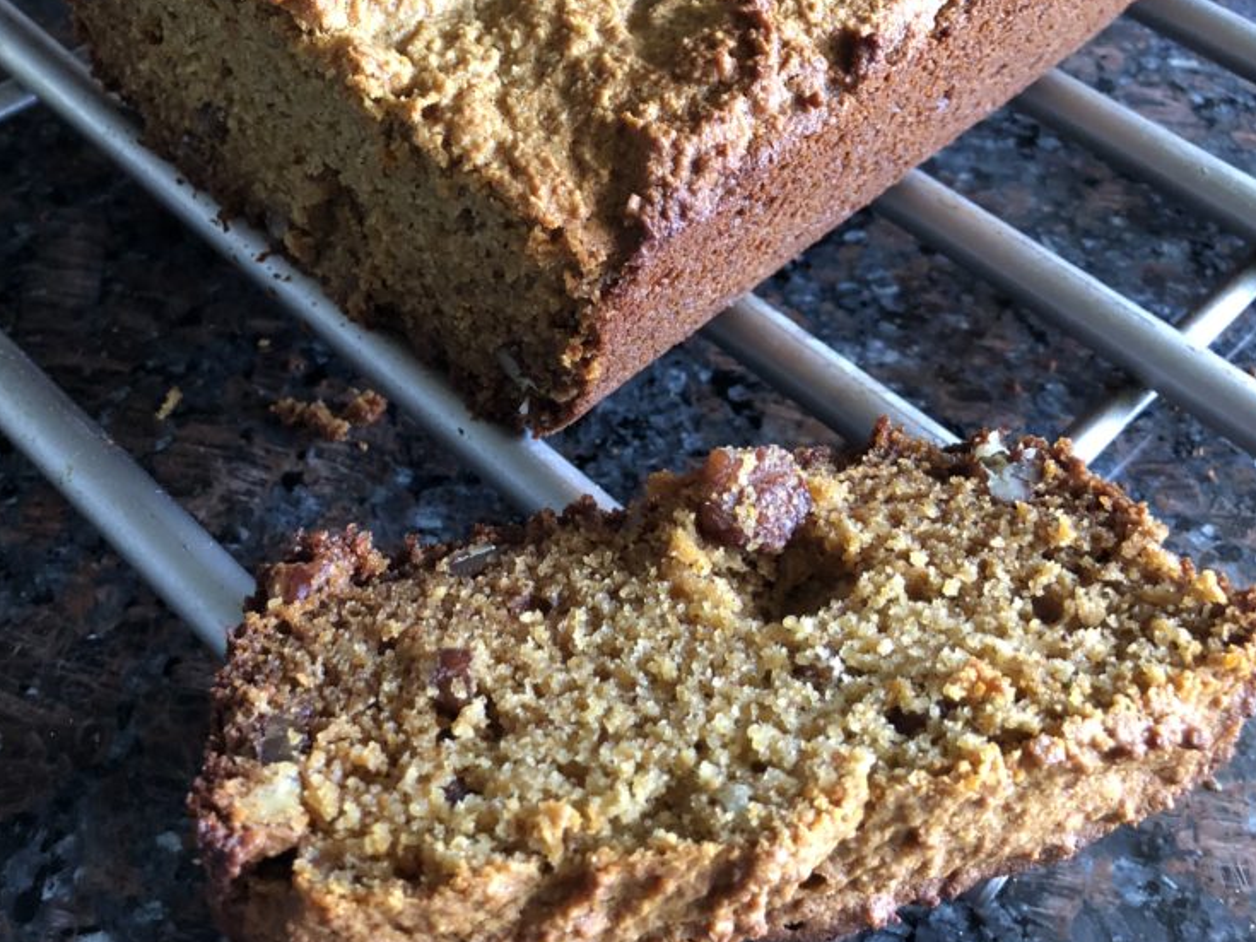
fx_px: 1415
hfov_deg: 47.6
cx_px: 511
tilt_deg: -48.1
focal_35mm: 39
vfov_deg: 36.5
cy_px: 332
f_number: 1.8
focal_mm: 4
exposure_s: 1/15
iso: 80
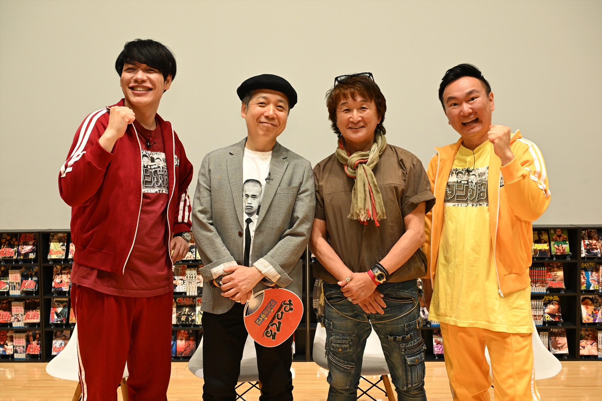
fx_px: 619
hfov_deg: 51.9
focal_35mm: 37
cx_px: 301
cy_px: 200
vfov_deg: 35.9
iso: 2500
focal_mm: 37
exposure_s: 1/100
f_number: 7.1
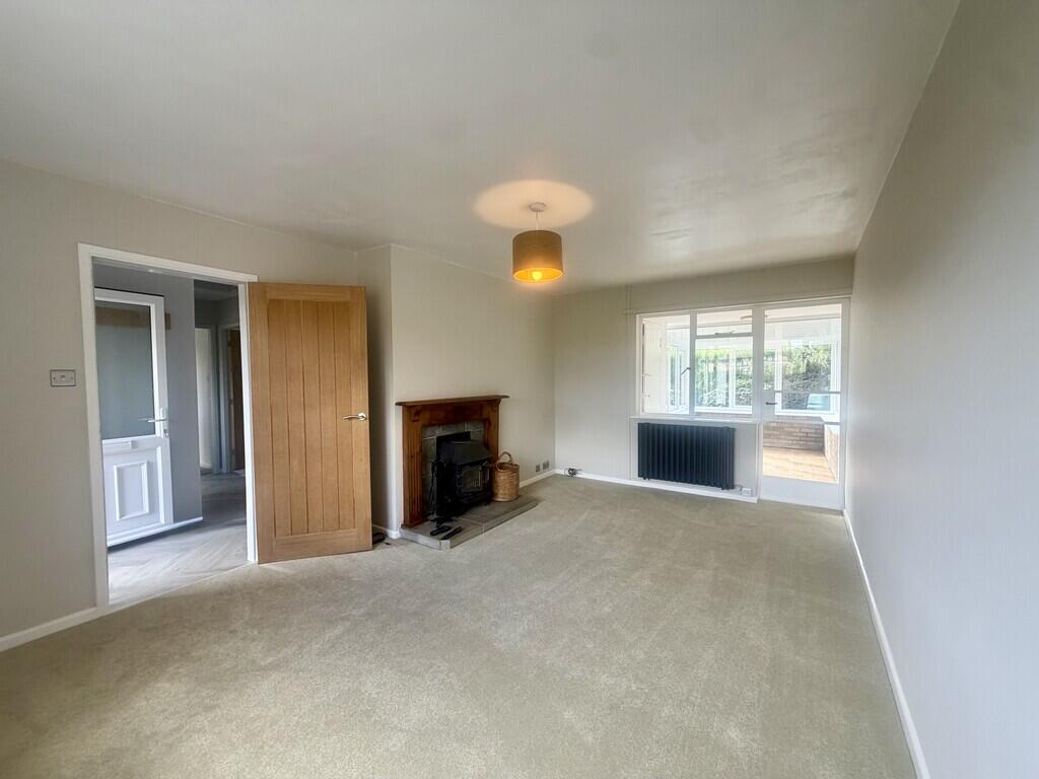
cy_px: 390
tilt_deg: -0.3
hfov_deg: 102.1
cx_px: 520
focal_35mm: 14
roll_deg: +1.1
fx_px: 420
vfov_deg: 85.7
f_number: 2.2
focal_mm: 2.22
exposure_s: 1/121
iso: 160
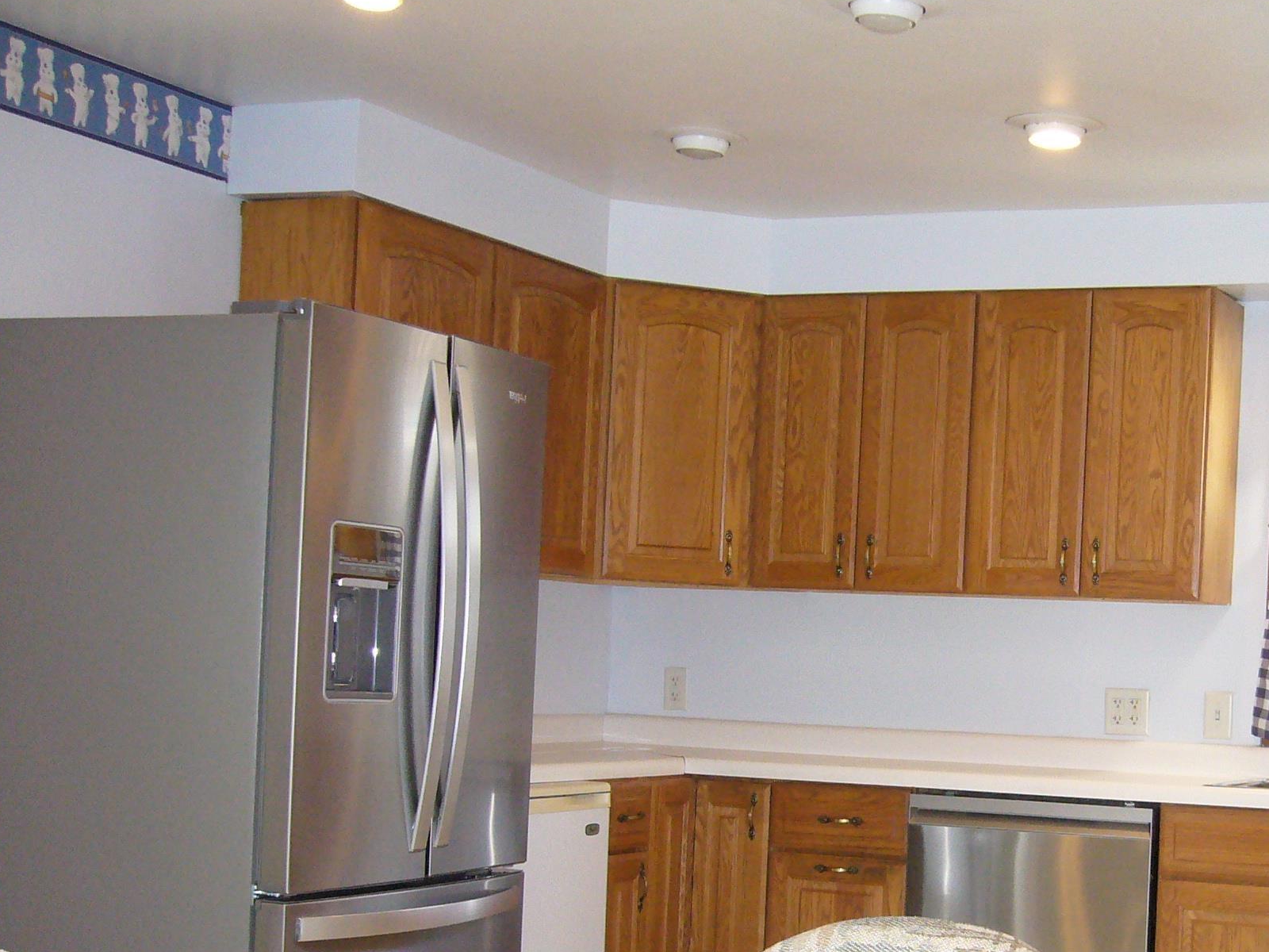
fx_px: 2053
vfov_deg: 25.8
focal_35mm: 56
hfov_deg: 33.6
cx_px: 966
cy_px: 700
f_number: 2.8
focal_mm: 5.8
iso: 250
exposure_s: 1/60
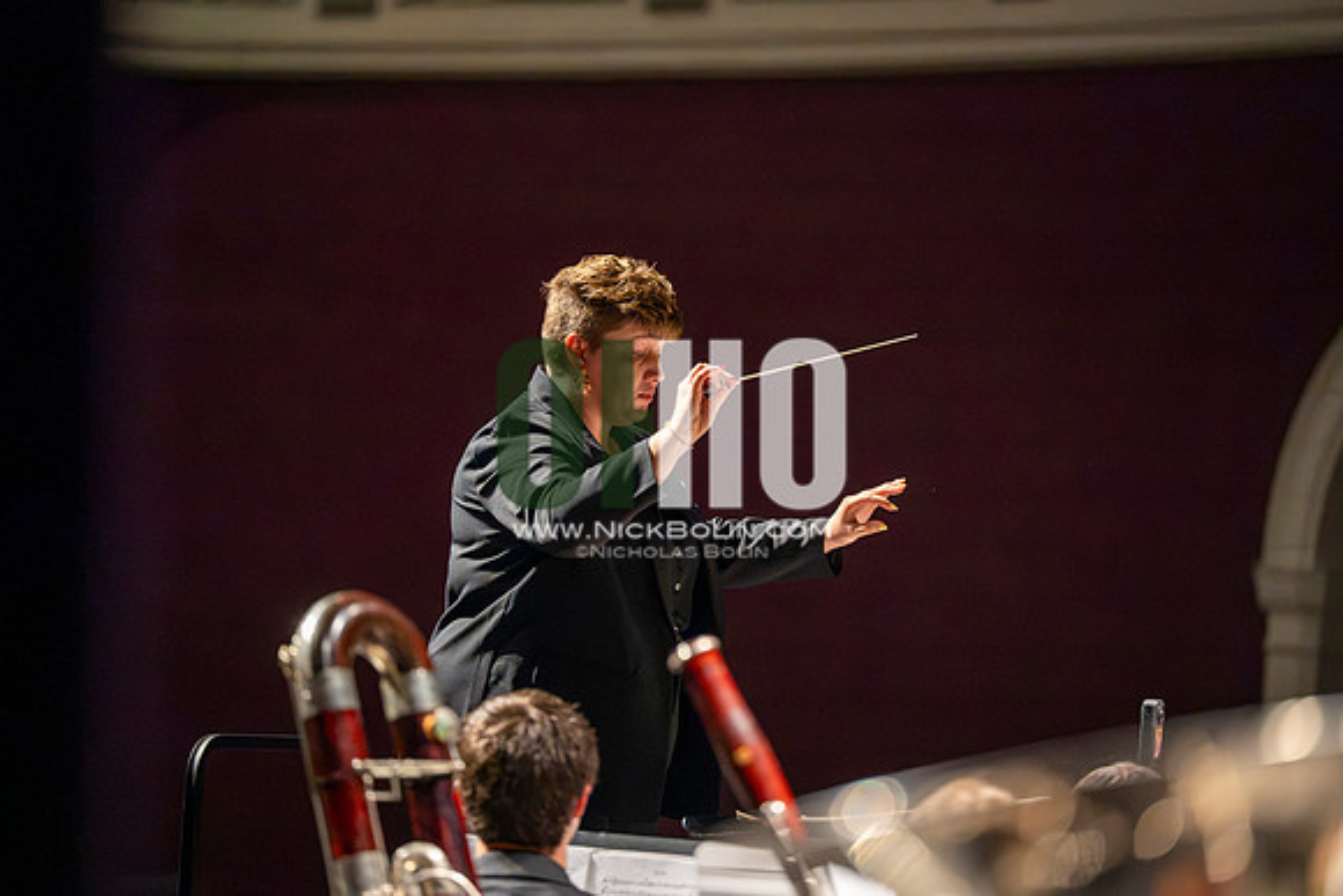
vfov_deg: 8.1
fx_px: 6343
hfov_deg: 12.1
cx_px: 672
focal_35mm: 170
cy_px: 448
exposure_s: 1/640
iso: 12800
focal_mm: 170
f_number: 2.8
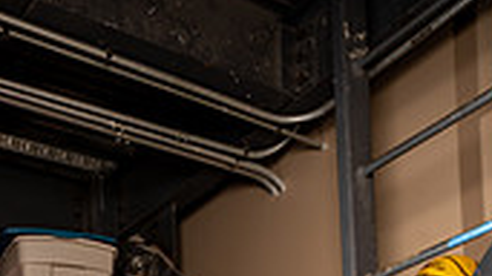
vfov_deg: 14.0
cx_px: 106
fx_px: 861
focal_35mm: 66
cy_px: 618
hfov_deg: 31.2
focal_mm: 24
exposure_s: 1/250
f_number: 7.1
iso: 100
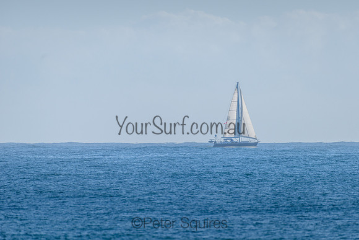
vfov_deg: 2.2
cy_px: 104
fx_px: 6114
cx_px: 219
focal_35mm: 613
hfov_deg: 3.4
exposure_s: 1/2000
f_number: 5.6
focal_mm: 500
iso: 110
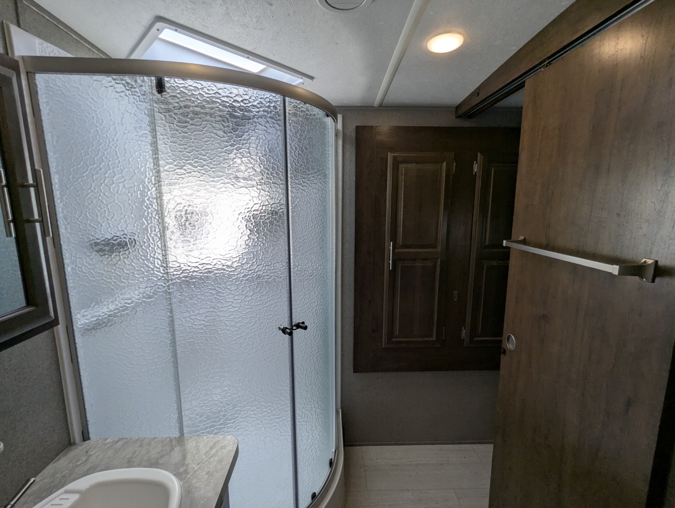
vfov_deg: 78.2
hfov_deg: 94.4
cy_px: 254
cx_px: 338
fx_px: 312
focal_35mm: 16
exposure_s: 1/254
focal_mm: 2.35
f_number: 2.2
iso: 43
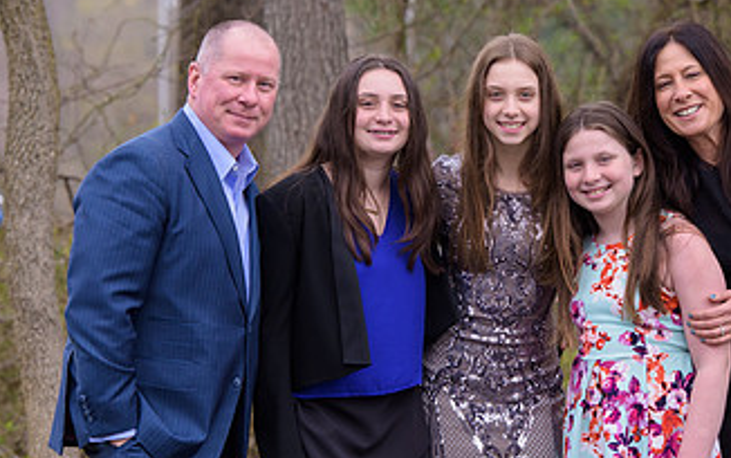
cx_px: 507
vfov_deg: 5.4
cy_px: 273
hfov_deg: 8.6
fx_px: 4883
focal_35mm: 245
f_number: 5
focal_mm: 135
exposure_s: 1/500
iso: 400
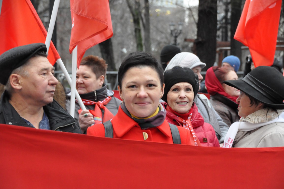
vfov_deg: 14.7
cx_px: 142
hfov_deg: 21.9
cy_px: 94
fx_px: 733
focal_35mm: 93
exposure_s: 1/80
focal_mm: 62
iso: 3200
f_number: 4.8
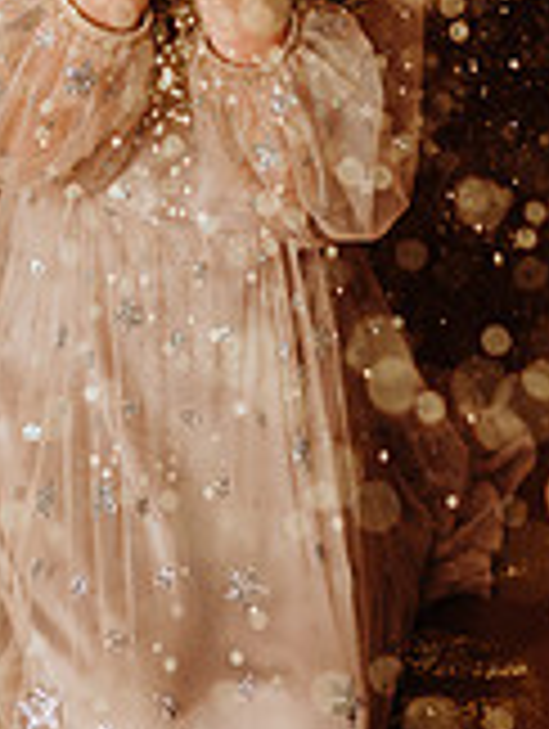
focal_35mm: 64
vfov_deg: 28.9
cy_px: 58
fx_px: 1350
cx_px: 230
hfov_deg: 23.0
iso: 100
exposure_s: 1/160
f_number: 2.5
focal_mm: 24
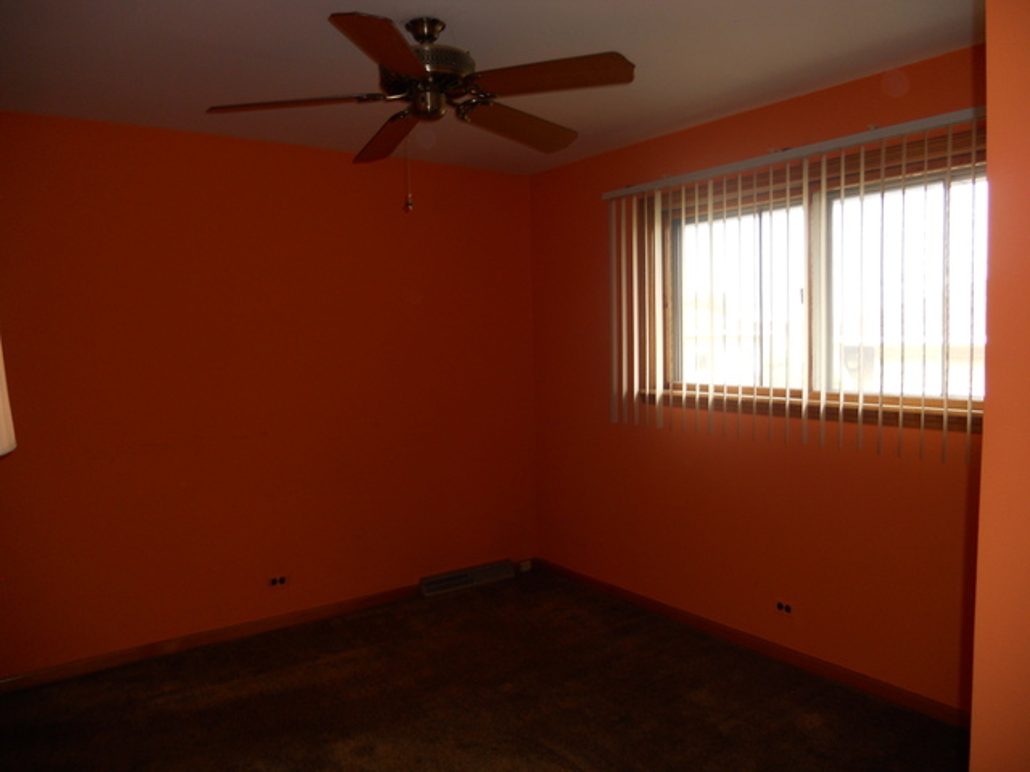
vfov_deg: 51.4
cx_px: 515
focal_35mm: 27
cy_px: 386
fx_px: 803
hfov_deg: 65.3
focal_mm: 4.9
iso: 80
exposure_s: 1/25
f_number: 3.2
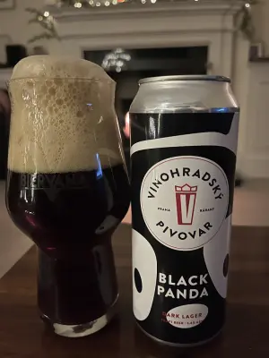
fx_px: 269
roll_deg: +1.3
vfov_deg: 67.3
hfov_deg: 53.1
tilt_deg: -14.3
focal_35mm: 26
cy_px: 179
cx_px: 134
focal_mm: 5.1
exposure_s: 1/14
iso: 1000
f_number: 1.6
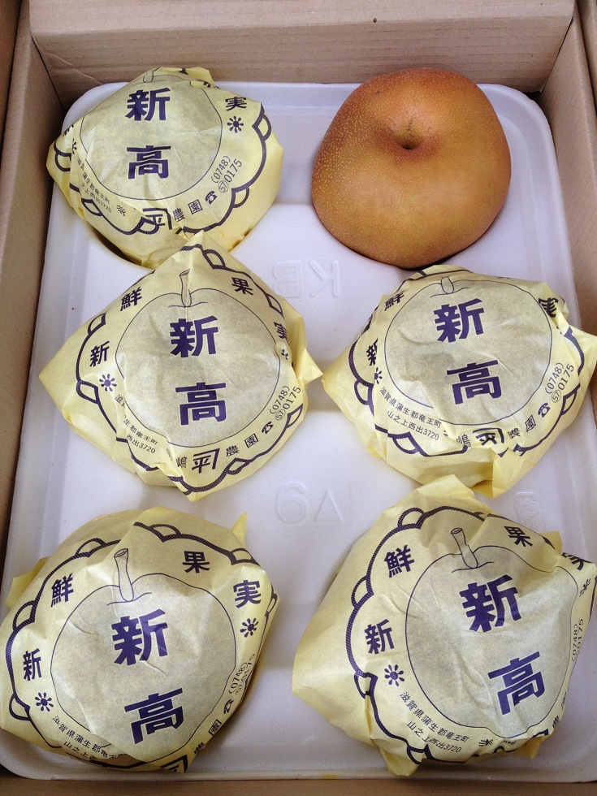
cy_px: 398
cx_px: 298
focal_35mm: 35
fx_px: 805
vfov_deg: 52.6
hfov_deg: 40.7
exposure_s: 1/60
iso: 64
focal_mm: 4.28
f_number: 2.4
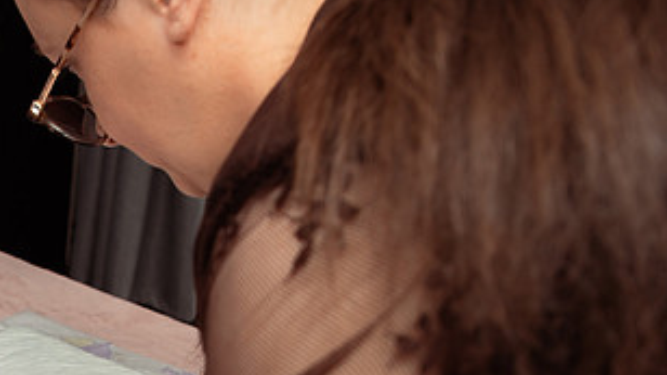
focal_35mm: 64
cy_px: 522
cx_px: -65
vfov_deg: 17.4
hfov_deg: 29.6
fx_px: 1132
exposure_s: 1/250
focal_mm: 24
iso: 500
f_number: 3.5
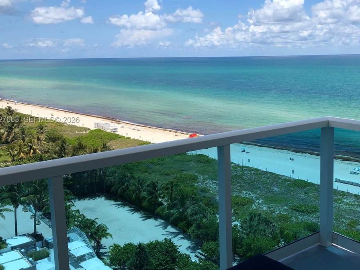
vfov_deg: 35.9
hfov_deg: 46.2
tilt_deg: -7.6
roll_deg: +0.5
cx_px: 236
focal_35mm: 40
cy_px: 120
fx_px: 416
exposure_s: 1/2667
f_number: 1.8
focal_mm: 3.99
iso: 25
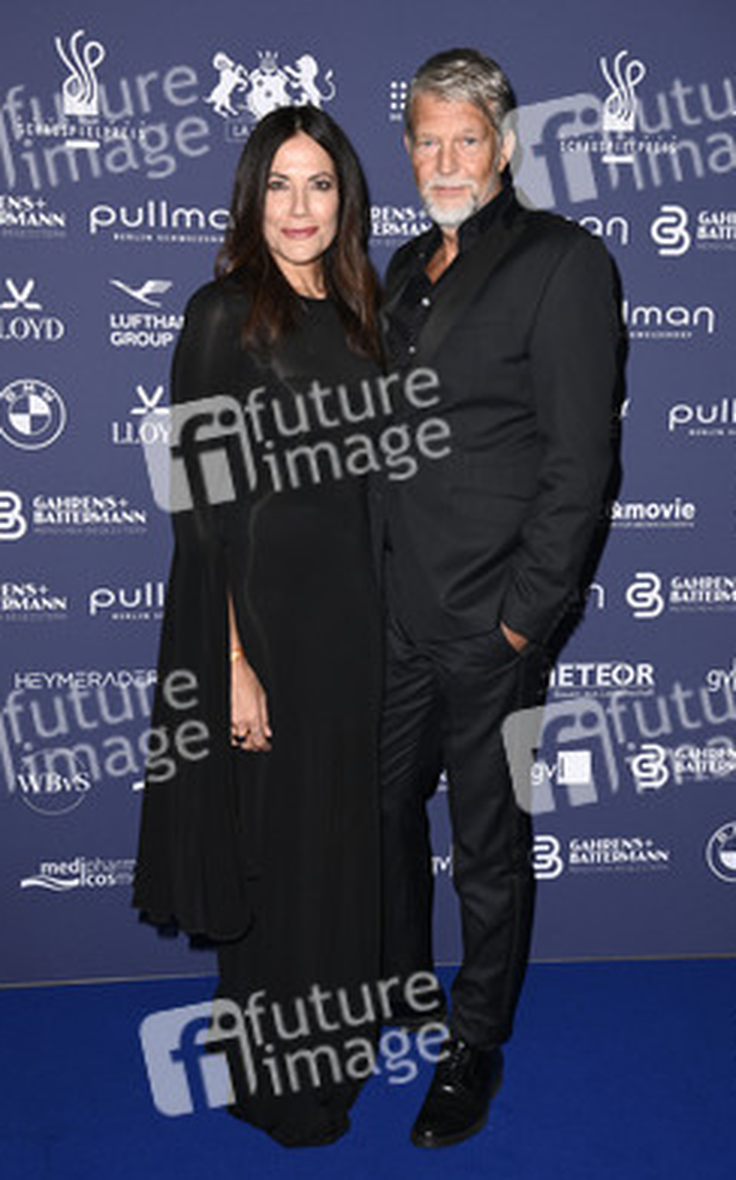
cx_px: 383
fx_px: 1606
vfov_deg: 40.3
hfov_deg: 25.8
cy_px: 592
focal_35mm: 50
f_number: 5.6
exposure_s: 1/320
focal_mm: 48
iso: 320
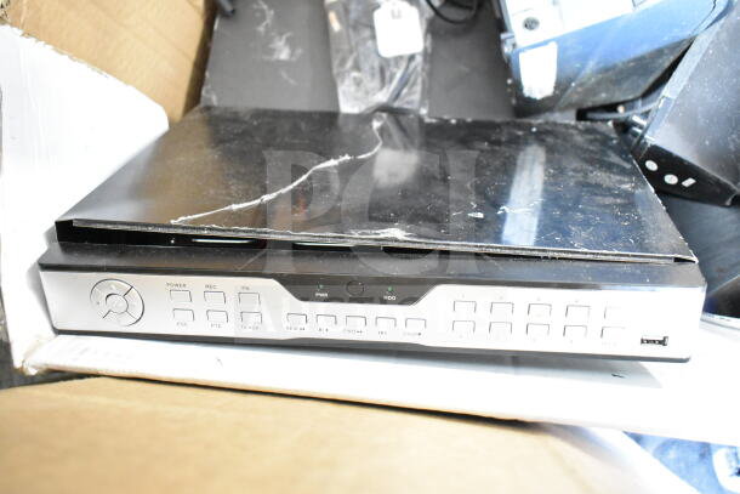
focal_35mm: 36
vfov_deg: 36.9
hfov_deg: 53.1
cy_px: 247
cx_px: 370
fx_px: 740
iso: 11400
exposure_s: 1/40
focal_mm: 24
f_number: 3.8
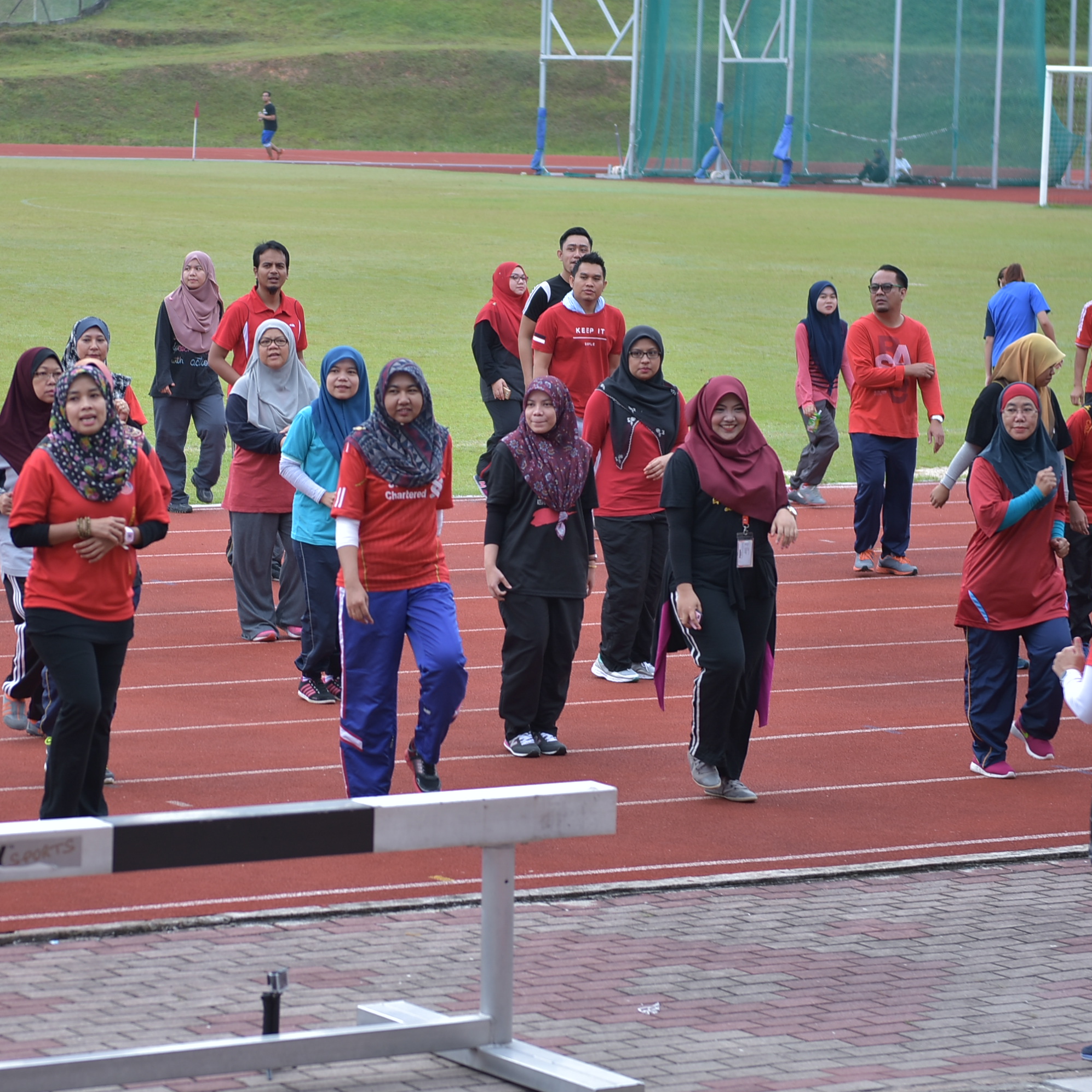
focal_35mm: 134
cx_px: 302
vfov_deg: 13.0
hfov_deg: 13.0
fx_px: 4783
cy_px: 547
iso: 100
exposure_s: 1/200
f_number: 2.8
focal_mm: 70
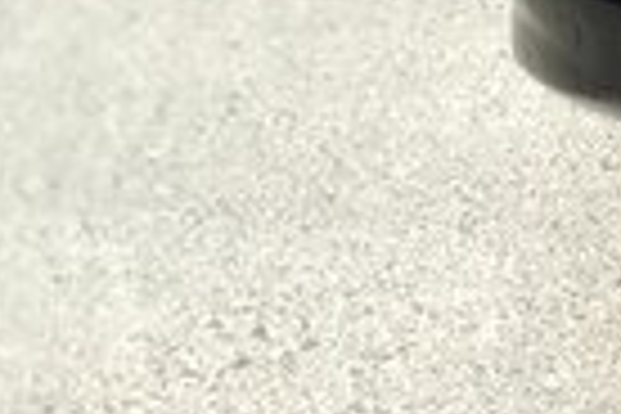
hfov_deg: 7.5
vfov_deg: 5.2
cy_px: -533
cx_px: 1382
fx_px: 4450
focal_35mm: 258
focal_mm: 5.99
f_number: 2.6
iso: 100
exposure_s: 1/382
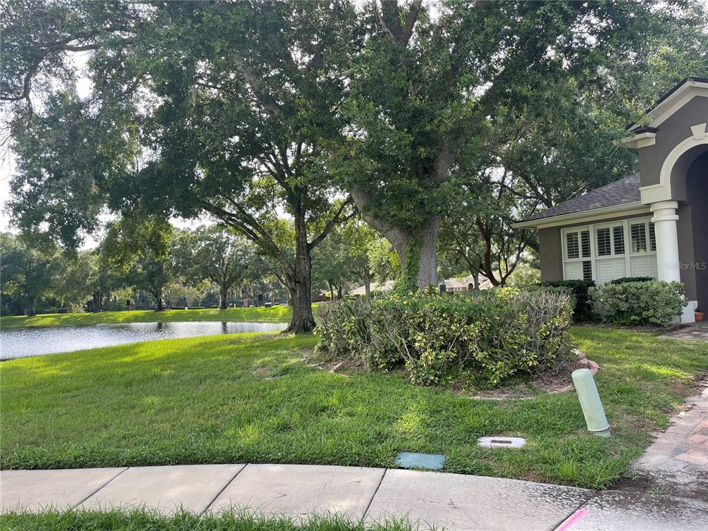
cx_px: 354
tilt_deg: +2.7
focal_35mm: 26
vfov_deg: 53.1
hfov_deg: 67.3
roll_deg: +2.1
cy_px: 266
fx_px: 532
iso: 32
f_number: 1.6
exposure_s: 1/504
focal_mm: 4.2
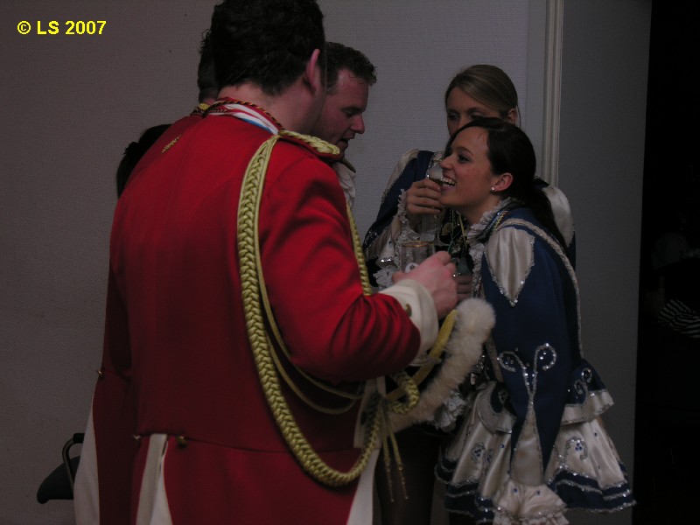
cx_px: 350
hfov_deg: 22.8
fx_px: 1739
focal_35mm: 86
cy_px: 262
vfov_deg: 17.2
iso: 50
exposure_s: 1/120
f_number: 4.4
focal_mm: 21.8
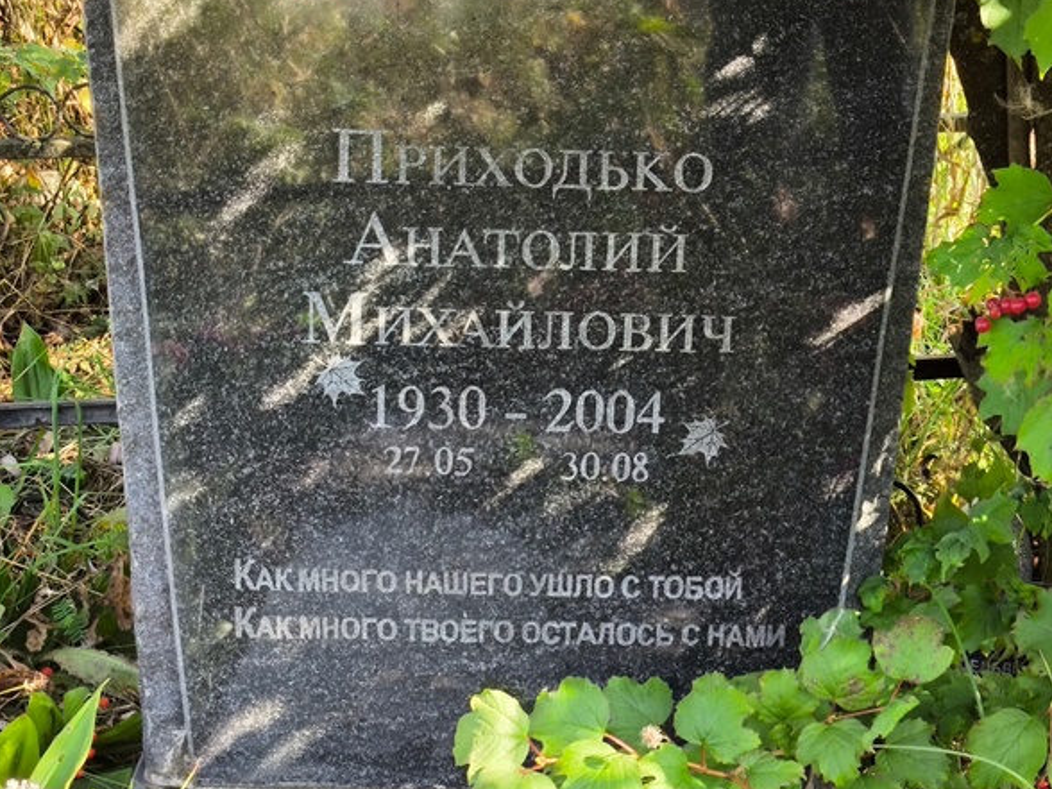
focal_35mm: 68
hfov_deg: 28.5
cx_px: 607
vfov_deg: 21.6
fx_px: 2067
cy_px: 342
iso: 64
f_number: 1.7
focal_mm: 4.71
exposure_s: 1/120
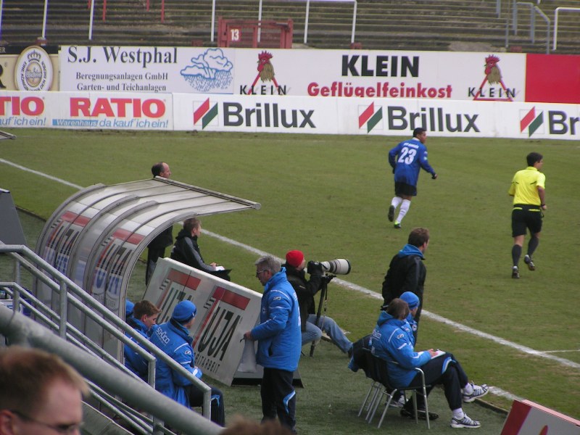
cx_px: 290
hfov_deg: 7.0
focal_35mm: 283
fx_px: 4742
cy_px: 218
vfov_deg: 5.3
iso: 50
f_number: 3.5
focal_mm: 43.3
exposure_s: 1/320
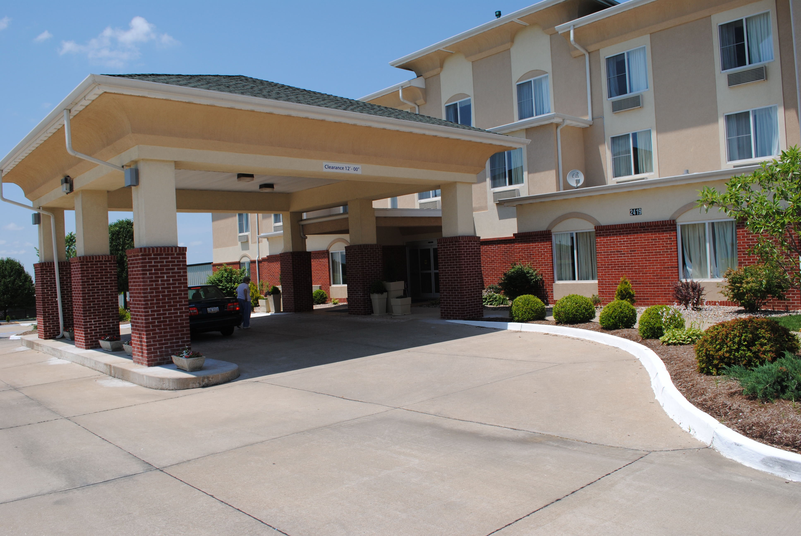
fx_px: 601
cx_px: 400
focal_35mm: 27
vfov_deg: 48.0
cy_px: 268
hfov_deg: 67.3
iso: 100
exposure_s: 1/320
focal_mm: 18
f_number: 9
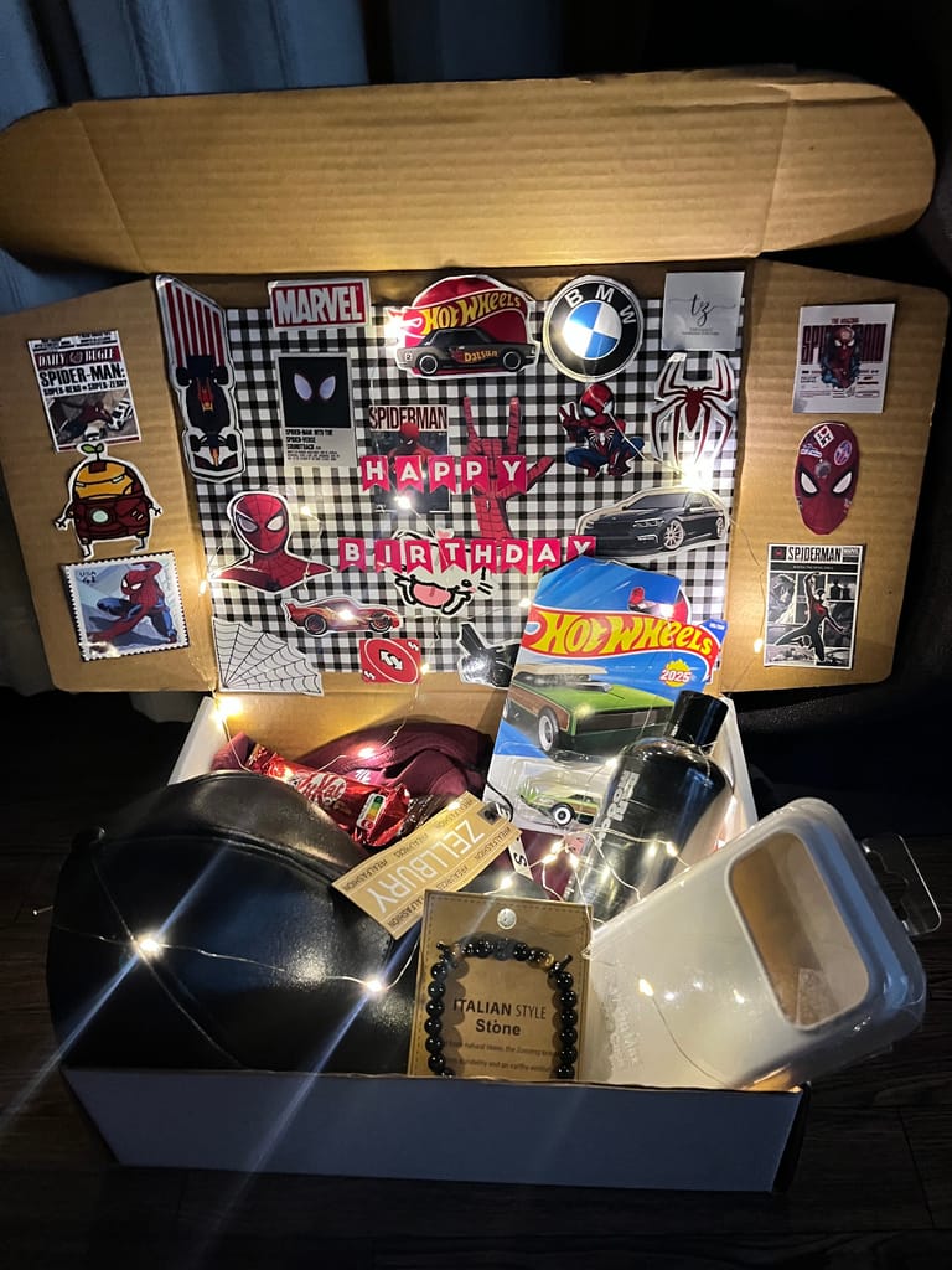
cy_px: 635
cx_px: 476
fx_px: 953
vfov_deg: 67.3
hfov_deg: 53.1
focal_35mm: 26
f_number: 1.6
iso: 1000
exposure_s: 1/24
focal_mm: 5.1
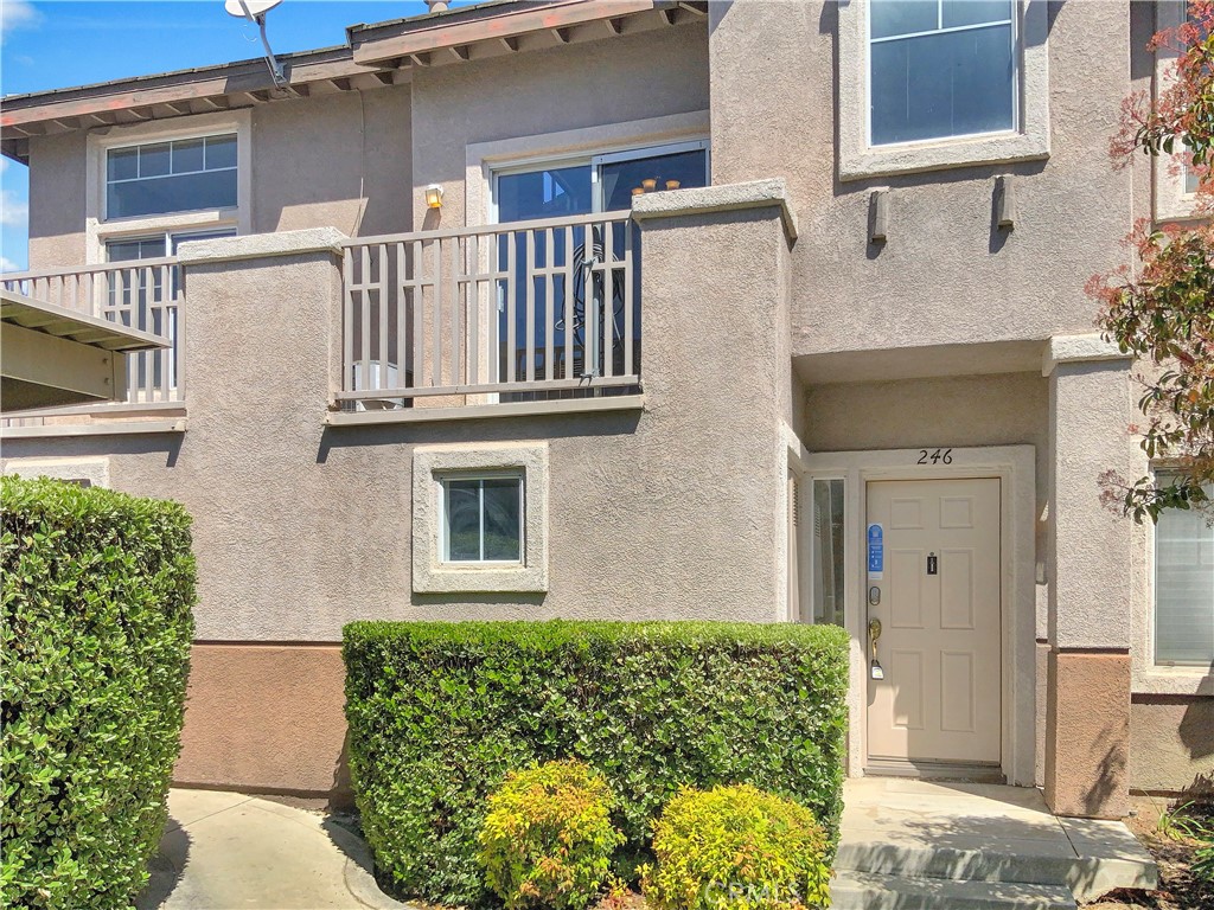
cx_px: 607
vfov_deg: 48.2
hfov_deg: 61.7
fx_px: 1017
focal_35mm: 29
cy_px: 455
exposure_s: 1/1342
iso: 16
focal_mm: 3
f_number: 1.8
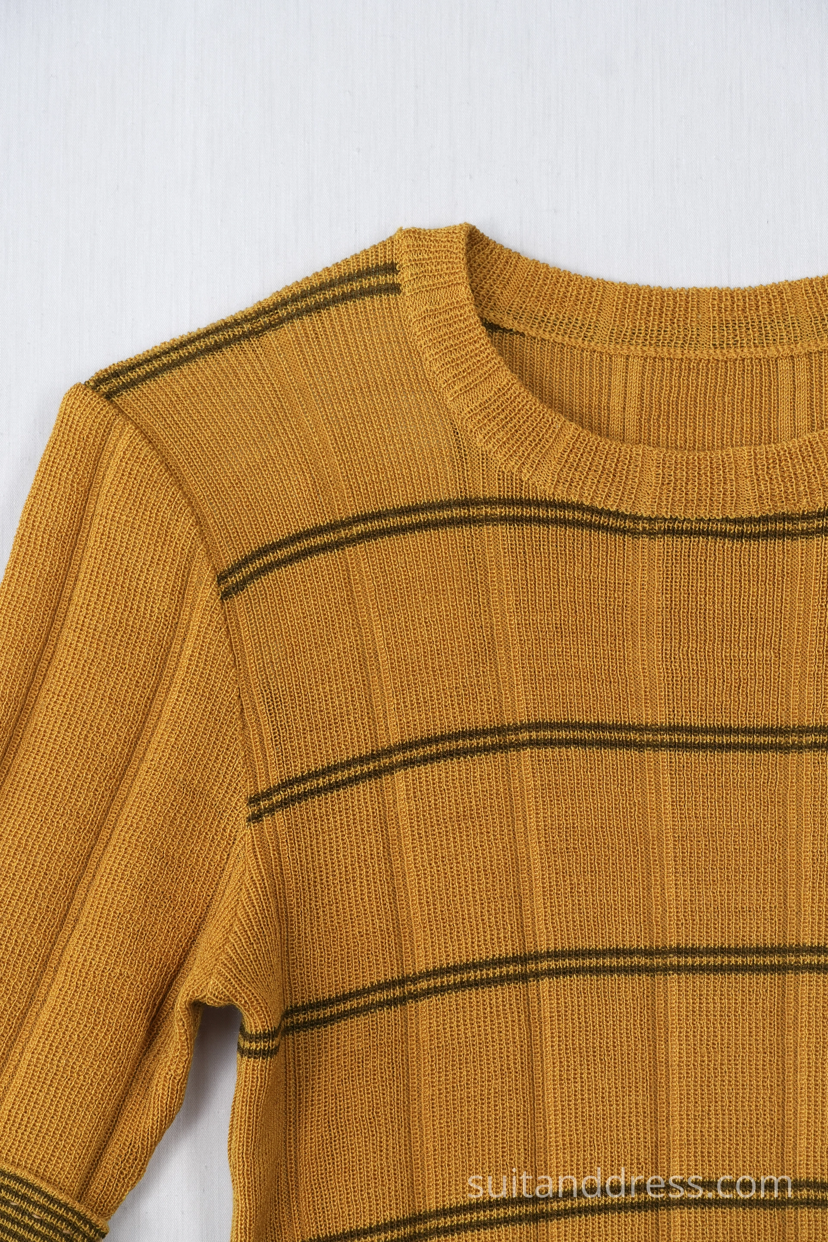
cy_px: 621
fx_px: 4761
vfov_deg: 14.9
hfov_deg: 9.9
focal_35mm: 138
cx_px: 414
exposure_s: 1/50
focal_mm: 92
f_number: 8
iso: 320
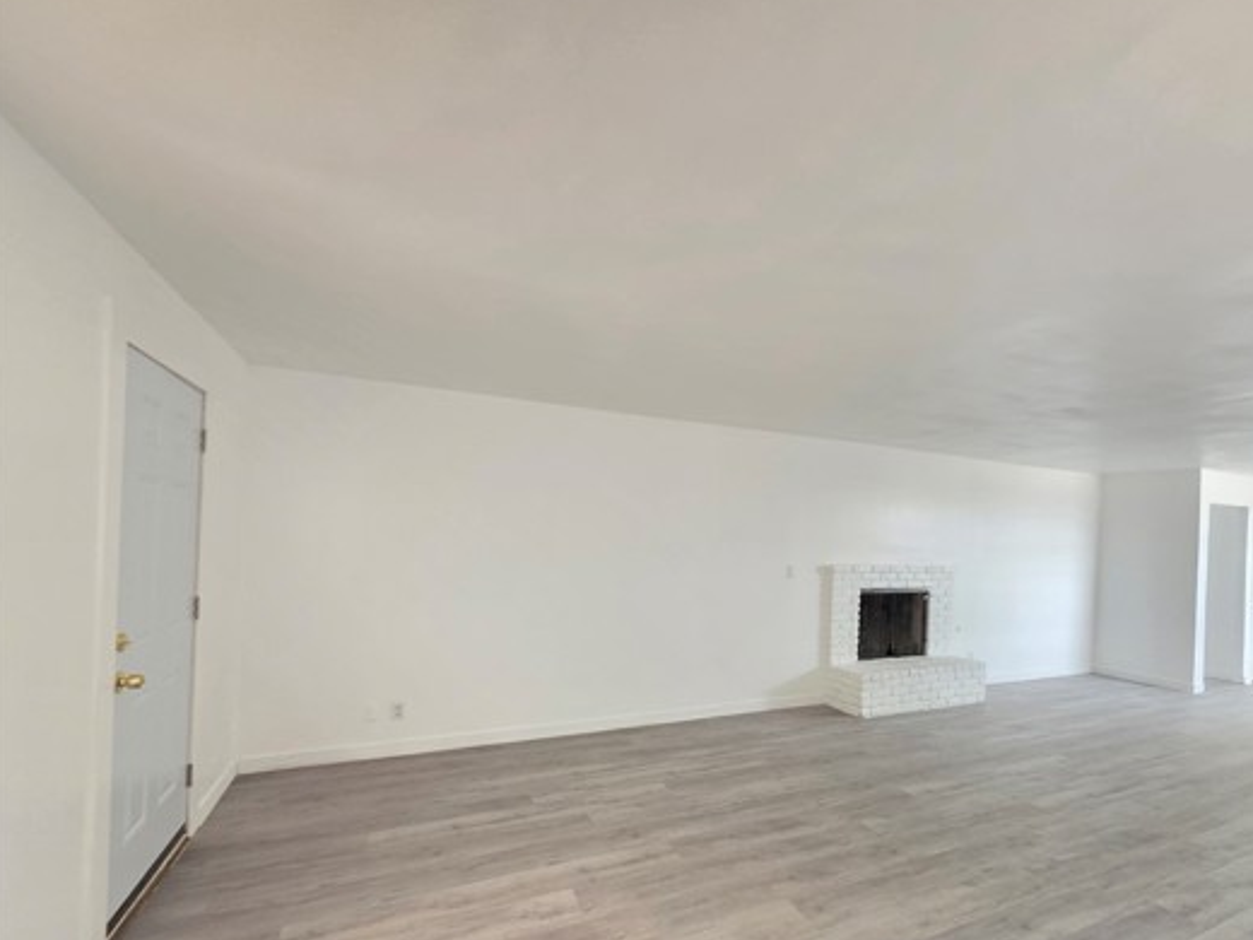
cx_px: 761
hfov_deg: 93.1
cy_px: 542
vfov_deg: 77.6
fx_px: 579
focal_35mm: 16
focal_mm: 2.2
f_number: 1.9
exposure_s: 1/120
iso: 250
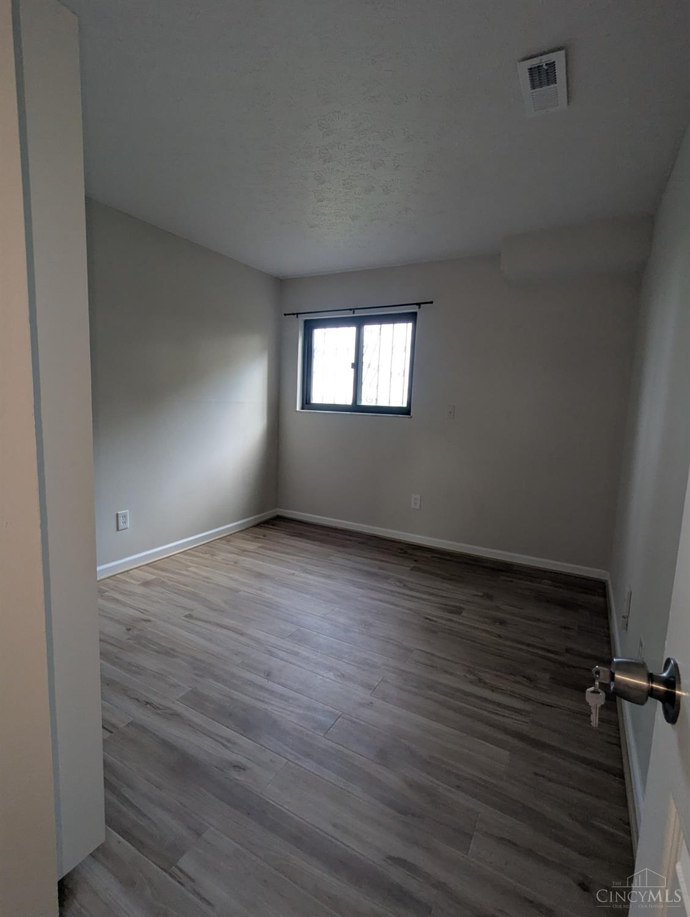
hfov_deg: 78.3
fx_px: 424
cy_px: 458
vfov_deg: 94.4
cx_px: 345
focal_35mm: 16
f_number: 2.2
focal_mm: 2.35
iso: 65
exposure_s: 1/59
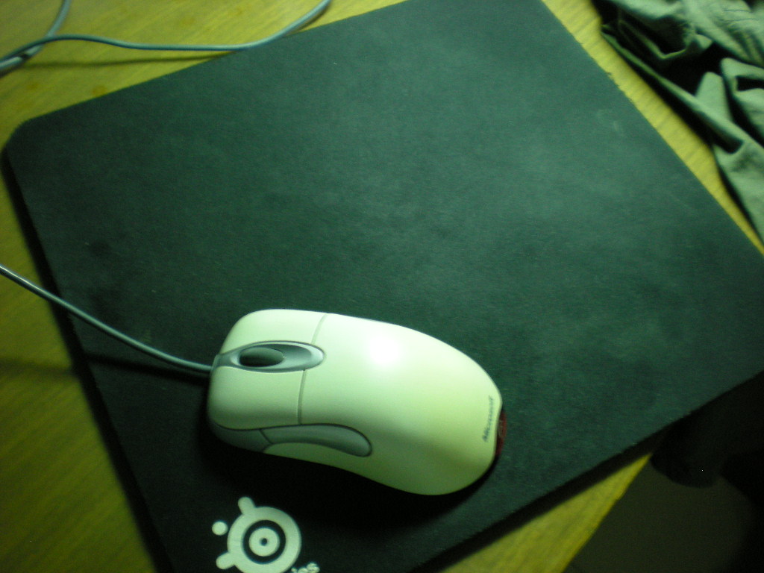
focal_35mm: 38
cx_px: 382
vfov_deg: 37.7
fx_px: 839
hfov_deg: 49.0
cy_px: 286
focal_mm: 6.3
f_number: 3.1
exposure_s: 1/7.9
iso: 221
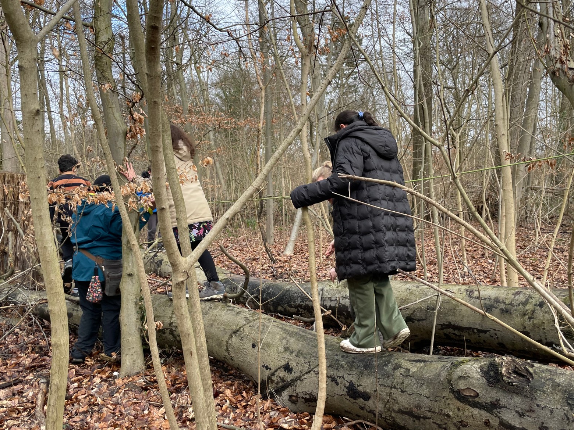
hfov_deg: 56.7
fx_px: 531
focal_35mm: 32
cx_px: 319
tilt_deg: -3.5
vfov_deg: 44.1
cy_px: 226
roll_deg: +3.3
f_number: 1.6
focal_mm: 4.2
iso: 32
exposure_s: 1/212
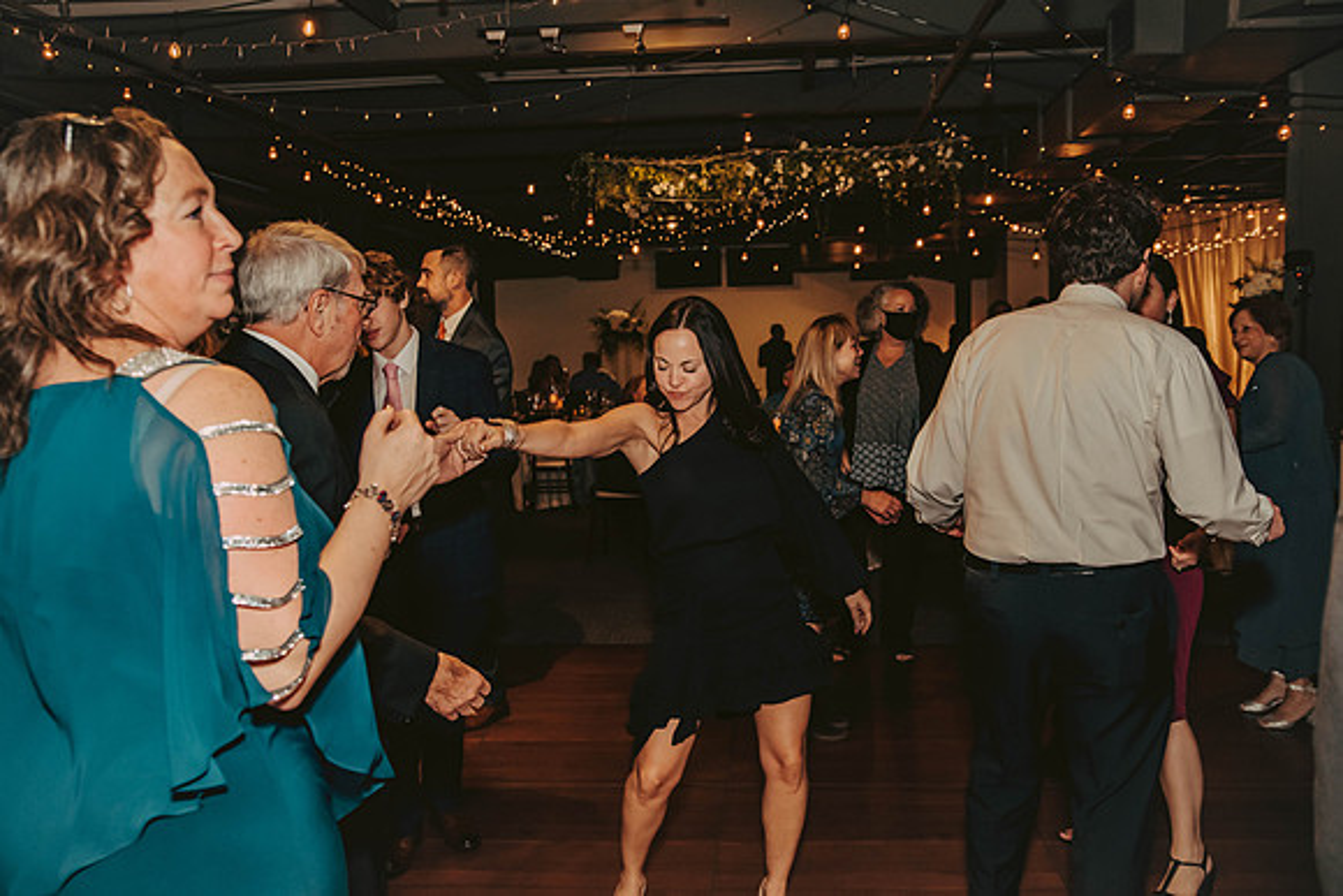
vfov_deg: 37.9
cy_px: 448
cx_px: 672
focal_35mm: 35
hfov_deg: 54.4
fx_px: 1306
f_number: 4.5
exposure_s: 1/125
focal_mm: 35
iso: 1250
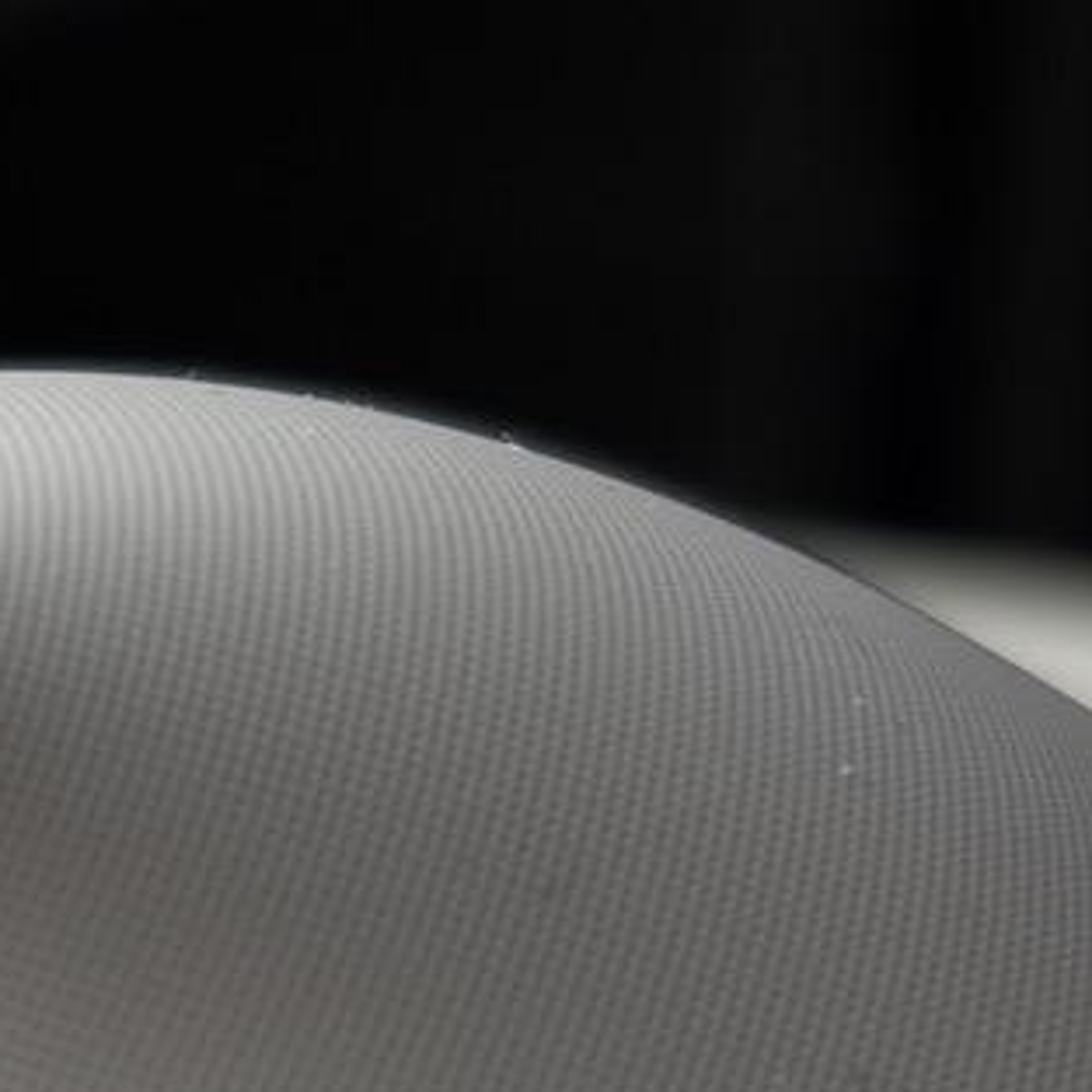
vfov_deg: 9.7
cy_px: 1483
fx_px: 6282
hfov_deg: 9.4
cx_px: -911
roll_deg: +0.8
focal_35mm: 176
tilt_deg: -22.4
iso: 50
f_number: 1.6
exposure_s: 1/111
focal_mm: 5.96
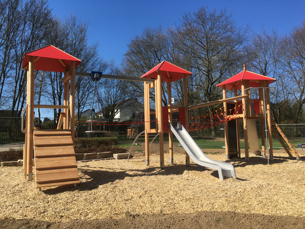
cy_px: 114
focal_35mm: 29
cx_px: 152
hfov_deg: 61.7
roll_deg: +1.7
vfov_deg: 48.2
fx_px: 256
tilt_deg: +4.5
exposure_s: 1/1508
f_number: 2.2
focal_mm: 4.15
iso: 25
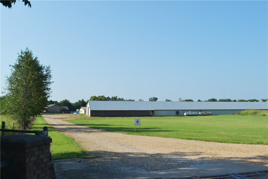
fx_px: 357
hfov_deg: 41.1
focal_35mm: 48
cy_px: 90
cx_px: 134
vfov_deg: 28.1
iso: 100
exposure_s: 1/250
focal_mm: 32
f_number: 8
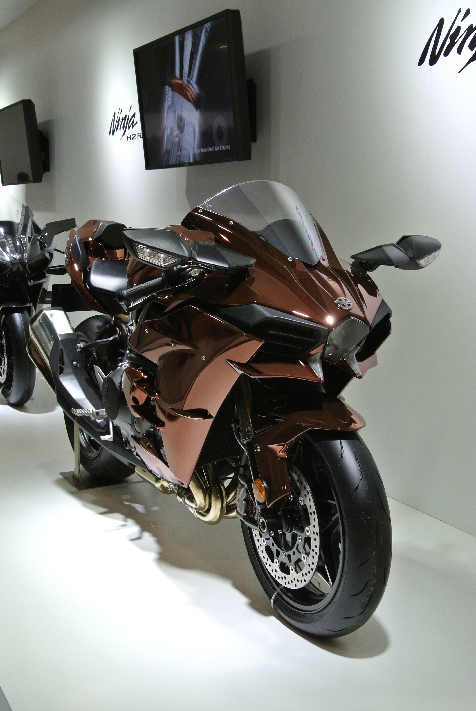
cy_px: 356
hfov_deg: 30.6
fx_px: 870
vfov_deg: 44.5
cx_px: 238
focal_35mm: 44
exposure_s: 1/160
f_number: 5.6
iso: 400
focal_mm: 16.3
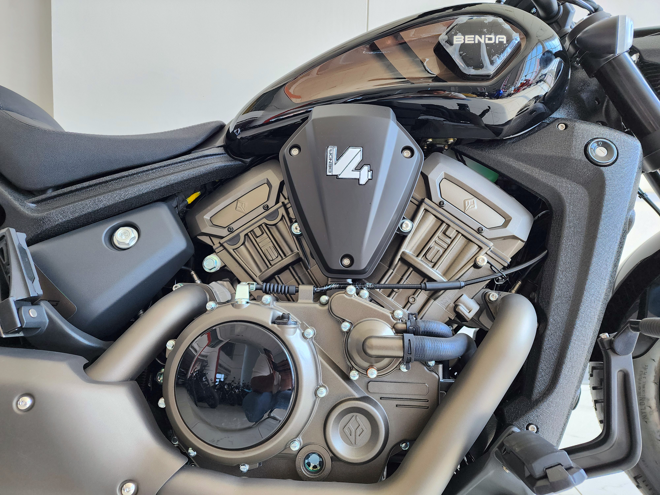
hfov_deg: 73.9
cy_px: 248
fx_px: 439
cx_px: 330
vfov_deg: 58.9
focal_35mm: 23
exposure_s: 1/180
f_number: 1.8
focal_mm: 6.4
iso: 100
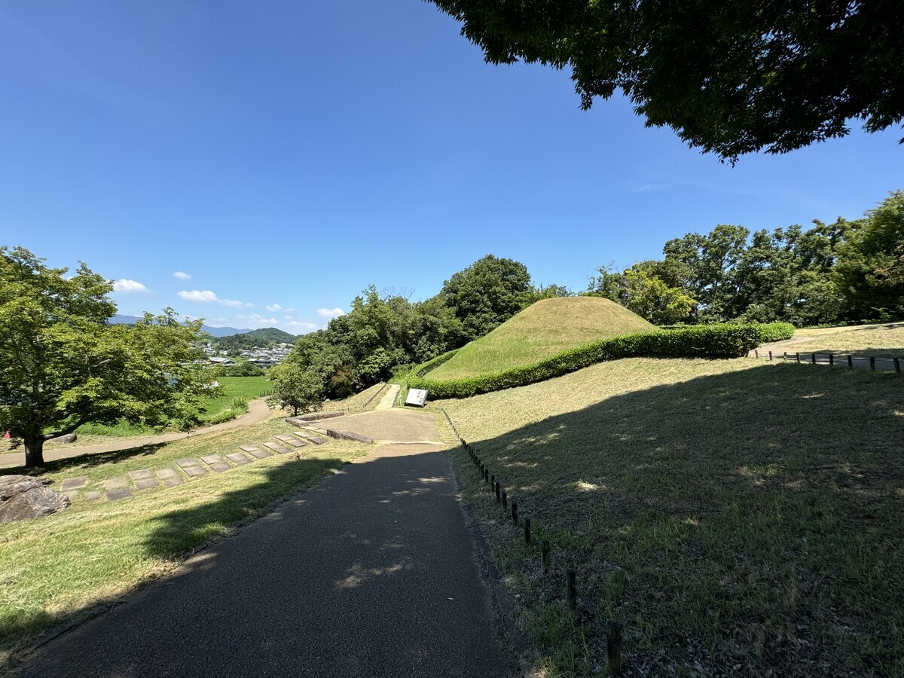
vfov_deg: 85.7
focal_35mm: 14
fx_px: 366
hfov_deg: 102.1
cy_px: 339
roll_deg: -1.2
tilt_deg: +2.0
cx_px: 452
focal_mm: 2.22
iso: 40
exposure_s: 1/968
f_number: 2.2
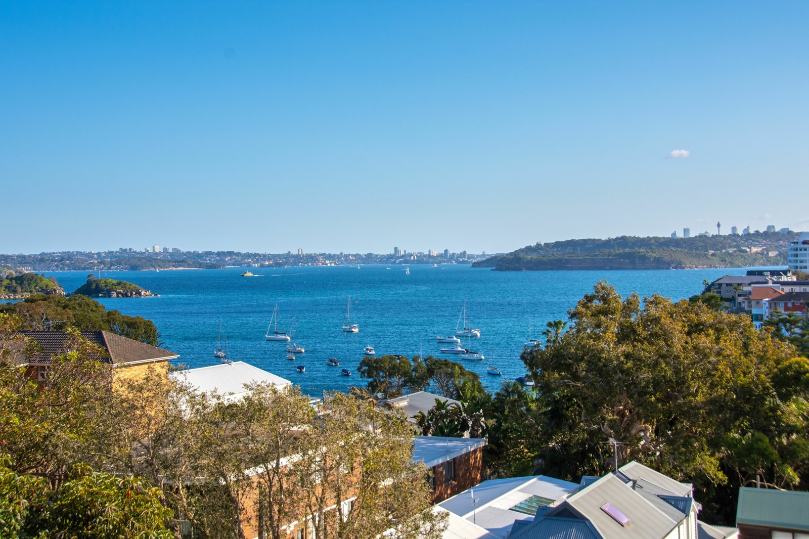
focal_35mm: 54
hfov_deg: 36.9
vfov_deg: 25.0
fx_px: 1213
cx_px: 404
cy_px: 270
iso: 100
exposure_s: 1/500
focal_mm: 36
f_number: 8
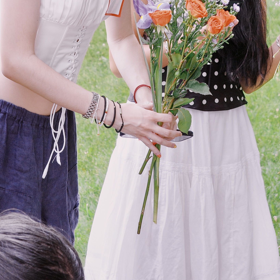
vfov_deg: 13.5
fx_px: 1144
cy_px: -74
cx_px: 153
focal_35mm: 125
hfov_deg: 14.0
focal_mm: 26
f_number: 4
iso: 200
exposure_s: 1/200
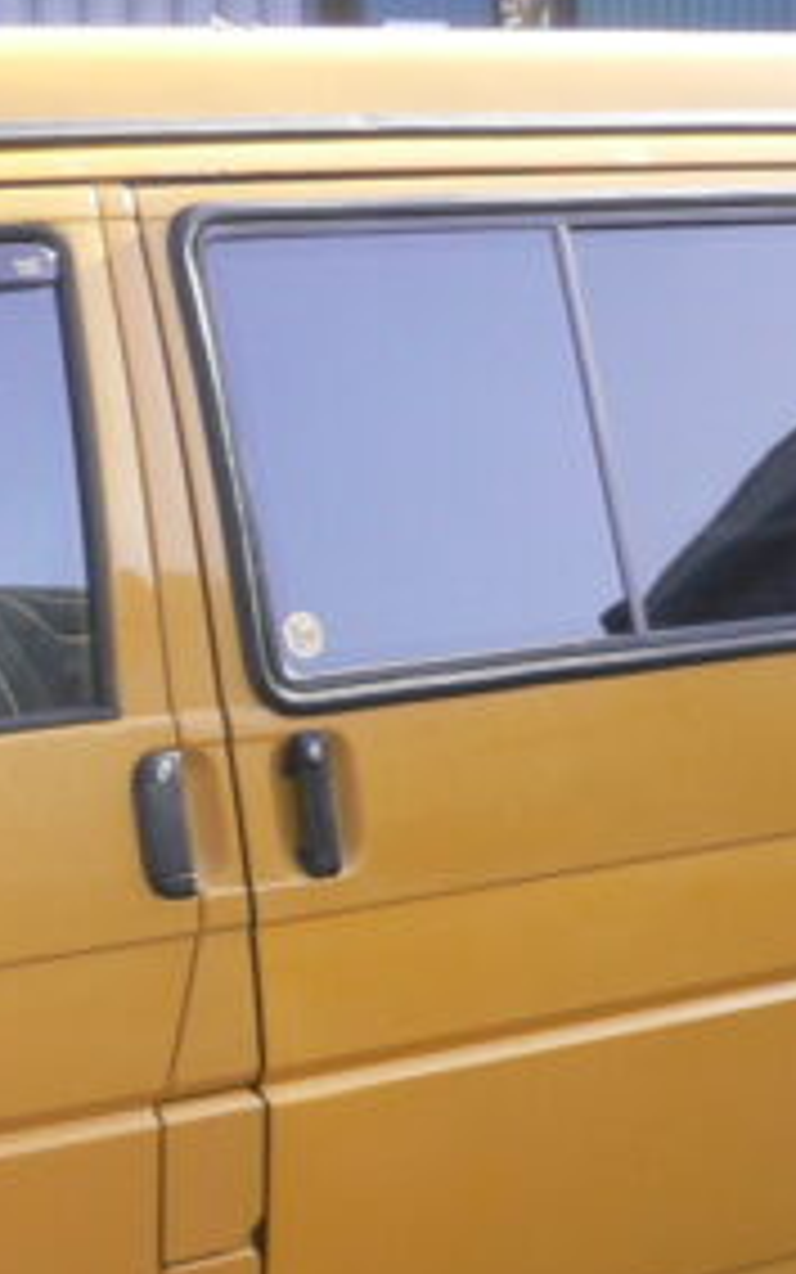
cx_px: -270
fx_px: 3643
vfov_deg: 19.8
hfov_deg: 12.1
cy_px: 846
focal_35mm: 105
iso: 80
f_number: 2.8
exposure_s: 1/160
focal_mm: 5.8
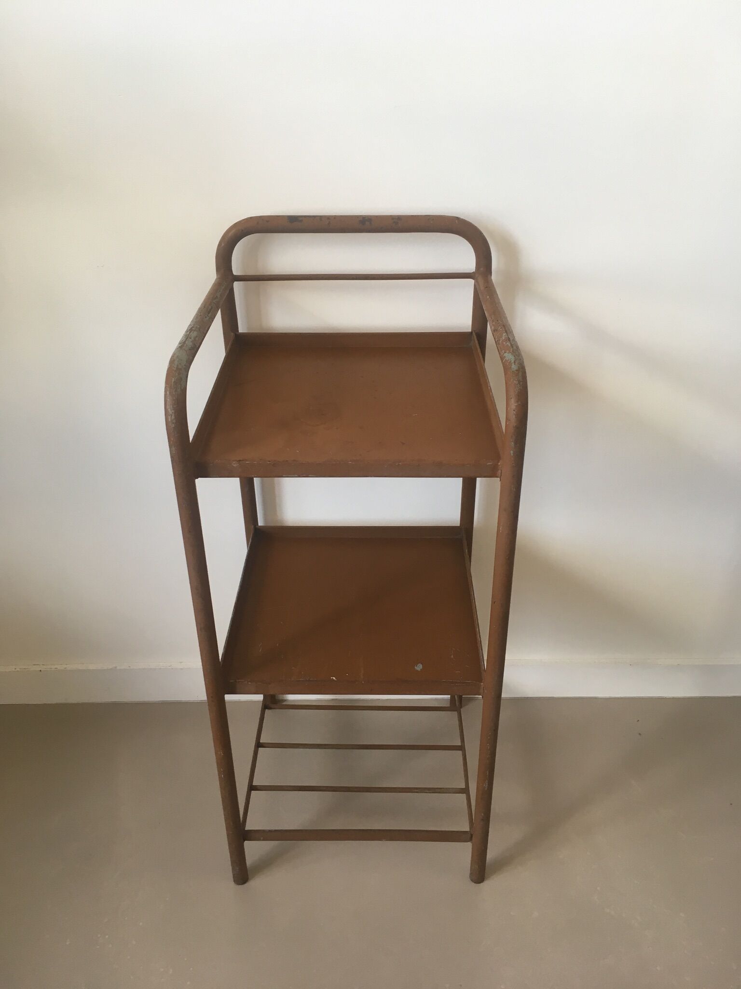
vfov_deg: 61.7
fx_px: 828
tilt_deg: -33.7
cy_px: 494
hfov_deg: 48.2
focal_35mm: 29
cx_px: 370
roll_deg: -0.2
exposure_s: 1/33
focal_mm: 4.15
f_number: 2.2
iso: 25
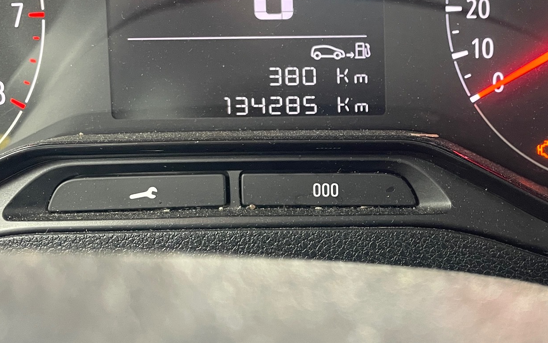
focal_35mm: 45
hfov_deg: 42.9
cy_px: 152
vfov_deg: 28.6
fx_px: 672
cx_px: 414
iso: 320
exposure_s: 1/60
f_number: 1.6
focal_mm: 4.2
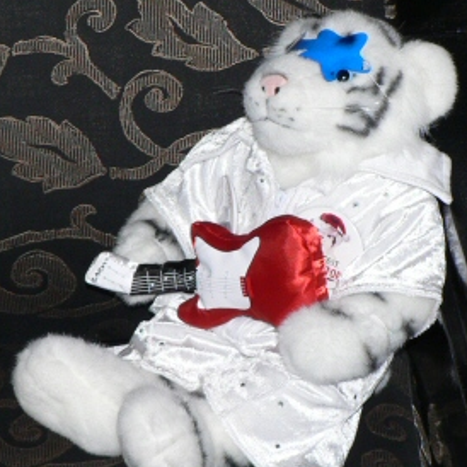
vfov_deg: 21.7
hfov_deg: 21.7
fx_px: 1221
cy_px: 234
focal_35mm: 80
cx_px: 234
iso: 100
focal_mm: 10.4
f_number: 4
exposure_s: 1/60
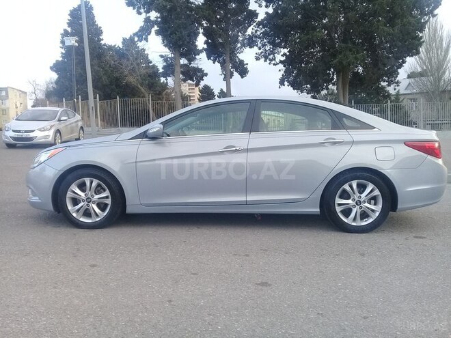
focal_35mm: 31
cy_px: 169
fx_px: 404
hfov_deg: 58.4
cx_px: 226
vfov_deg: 45.4
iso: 50
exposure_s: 1/100
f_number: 2.2
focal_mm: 3.3
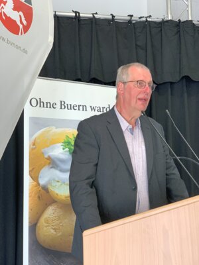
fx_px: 399
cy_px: 132
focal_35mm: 52
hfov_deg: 28.0
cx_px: 100
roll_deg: +0.7
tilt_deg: +6.6
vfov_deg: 36.8
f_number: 2.4
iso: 160
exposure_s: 1/60
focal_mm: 6
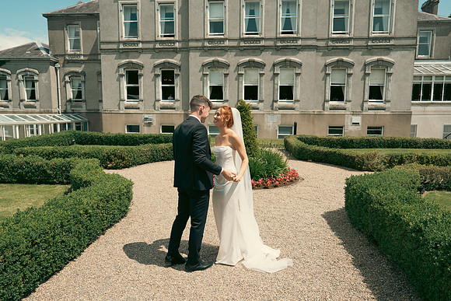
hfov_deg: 73.7
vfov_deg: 53.2
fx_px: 301
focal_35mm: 24
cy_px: 150
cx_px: 226
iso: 125
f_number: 3.5
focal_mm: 24
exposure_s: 1/1250
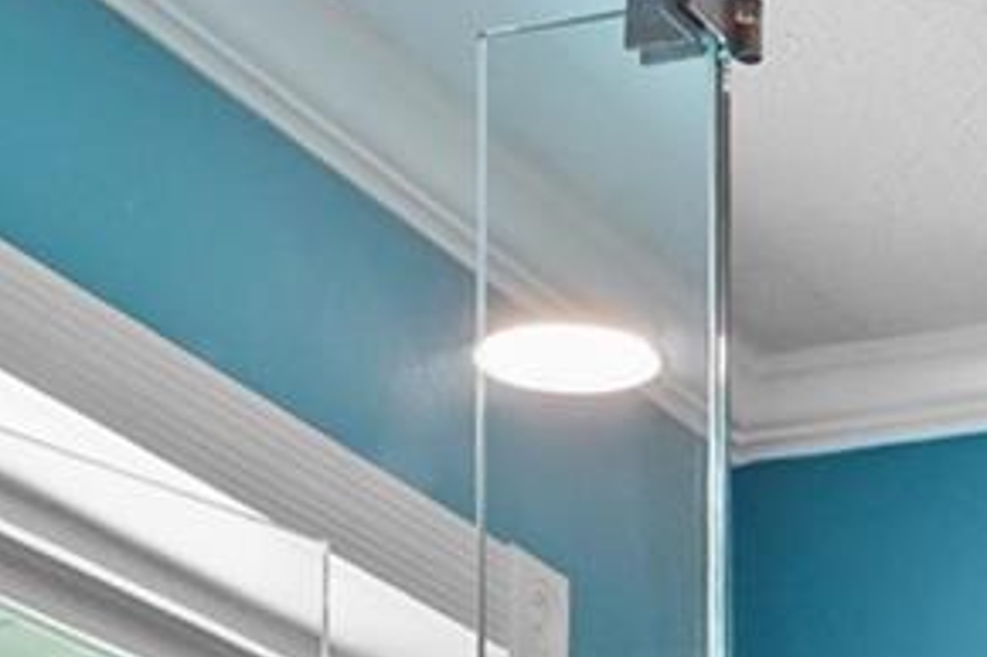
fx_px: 3178
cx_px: 1140
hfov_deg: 17.0
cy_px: 1770
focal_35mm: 116
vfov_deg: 9.8
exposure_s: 1/4
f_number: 8
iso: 200
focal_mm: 14
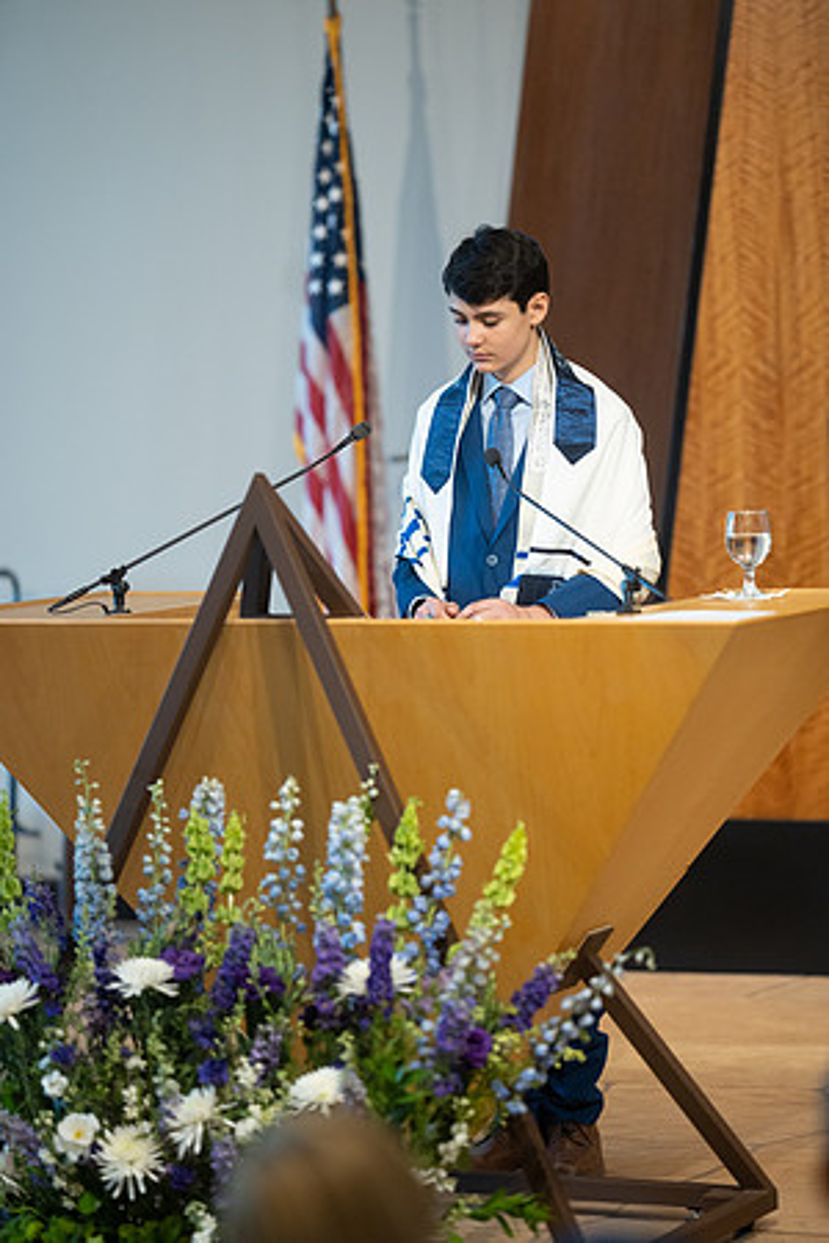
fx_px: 4663
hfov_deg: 10.2
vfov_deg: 15.2
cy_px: 622
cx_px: 414
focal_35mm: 135
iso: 2500
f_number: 1.8
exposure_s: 1/400
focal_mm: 135
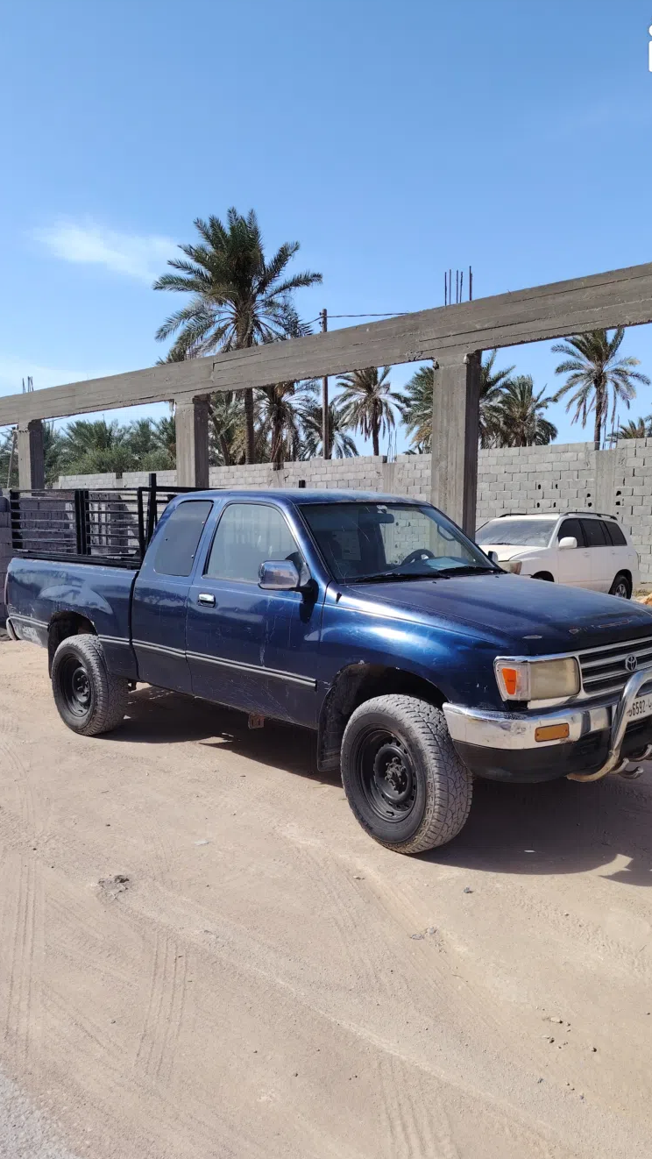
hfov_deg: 42.9
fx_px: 830
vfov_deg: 69.9
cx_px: 349
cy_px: 586
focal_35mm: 27
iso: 100
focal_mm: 5.25
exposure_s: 1/649
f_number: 1.75
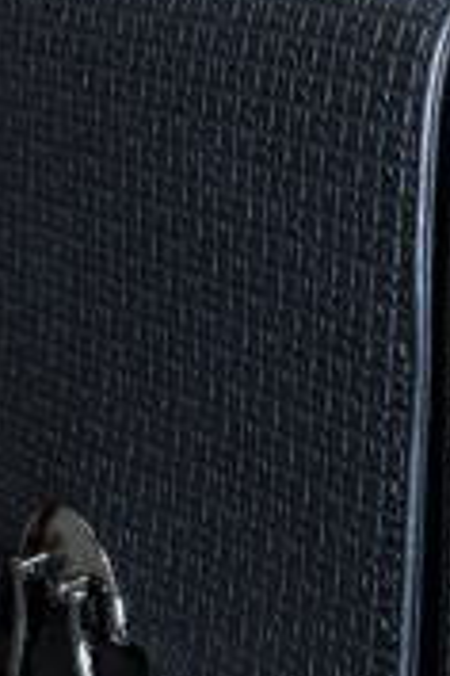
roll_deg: -0.2
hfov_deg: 11.1
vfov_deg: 16.6
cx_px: 484
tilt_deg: -13.6
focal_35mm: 122
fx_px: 2287
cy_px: 65
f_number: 1.6
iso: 80
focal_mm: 5.96
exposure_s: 1/100
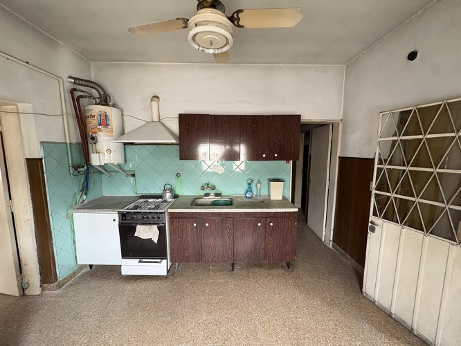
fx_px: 187
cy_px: 173
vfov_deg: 85.7
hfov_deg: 102.0
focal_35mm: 14
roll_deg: +0.7
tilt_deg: -7.0
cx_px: 230
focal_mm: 2.22
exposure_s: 1/60
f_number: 2.2
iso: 400
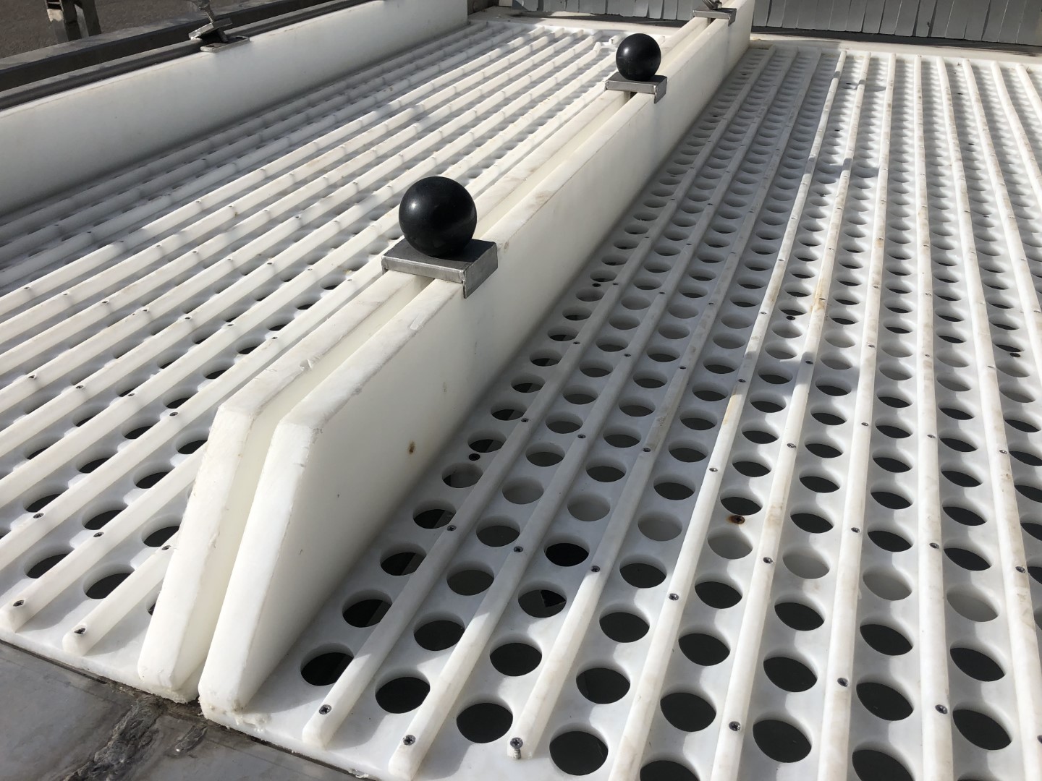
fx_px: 843
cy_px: 390
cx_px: 521
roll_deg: +0.8
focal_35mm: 28
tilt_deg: -33.6
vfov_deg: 49.7
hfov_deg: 63.4
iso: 20
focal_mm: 4
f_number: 1.8
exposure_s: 1/4367
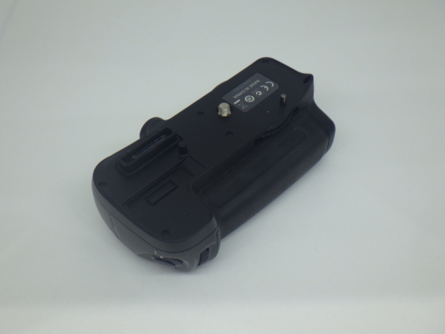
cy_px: 167
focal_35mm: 42
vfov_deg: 34.3
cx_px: 222
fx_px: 540
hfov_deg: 44.8
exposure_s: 1/100
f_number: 4.2
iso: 125
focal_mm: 7.5
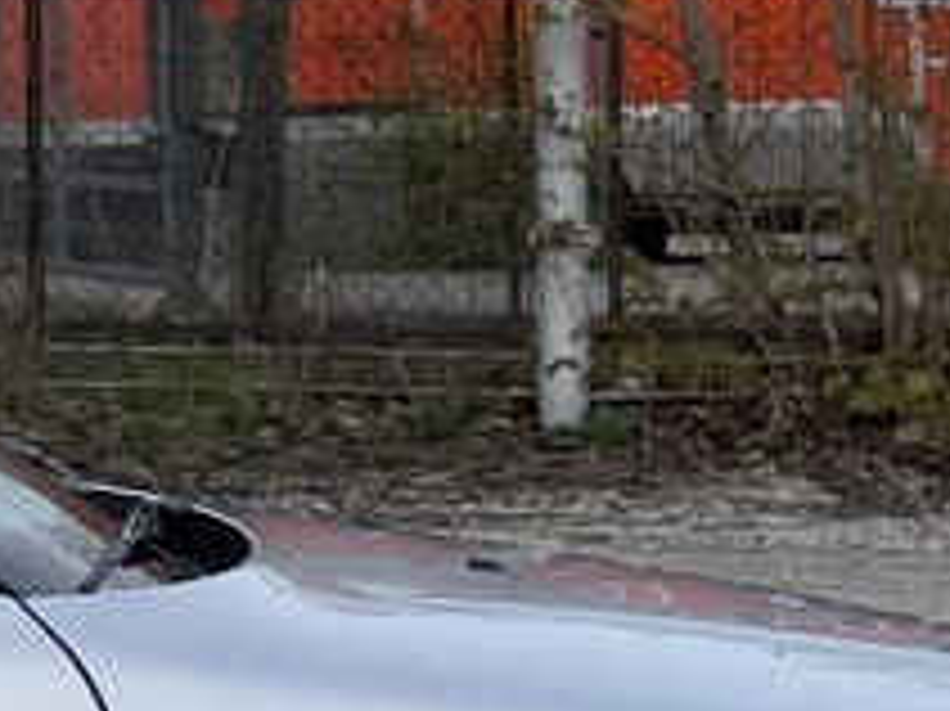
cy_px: -104
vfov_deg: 7.5
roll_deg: +0.0
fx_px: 5403
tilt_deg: +2.3
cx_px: -1355
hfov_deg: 9.0
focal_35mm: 197
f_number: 1.6
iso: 32
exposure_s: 1/1825
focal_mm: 4.2
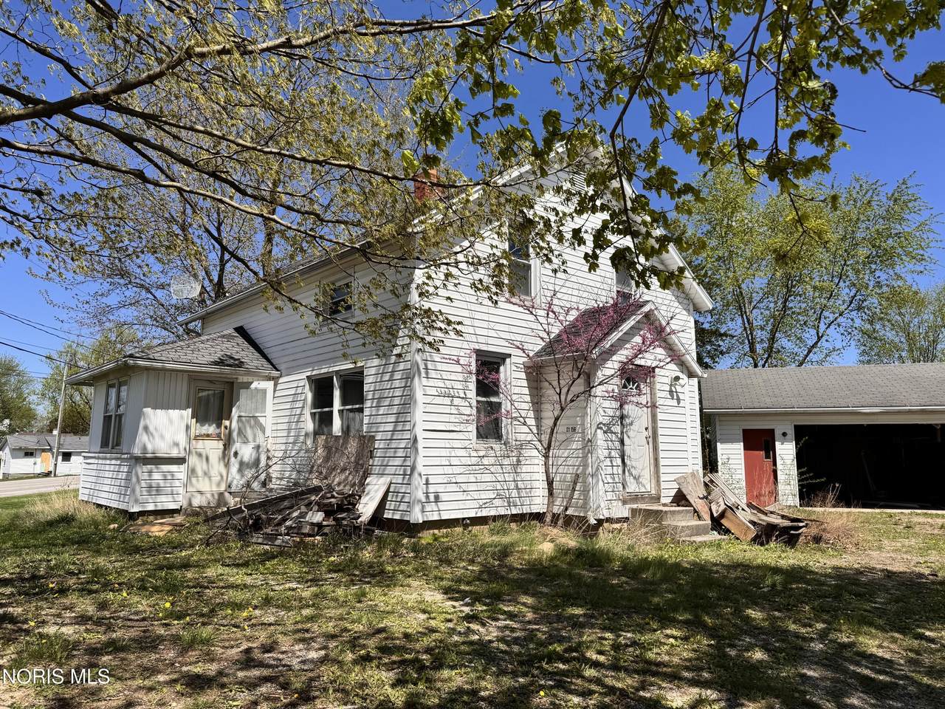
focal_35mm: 24
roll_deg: -1.2
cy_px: 354
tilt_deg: +7.4
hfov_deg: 71.6
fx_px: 655
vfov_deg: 56.8
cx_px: 472
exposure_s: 1/6410
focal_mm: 6.76
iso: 80
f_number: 1.78
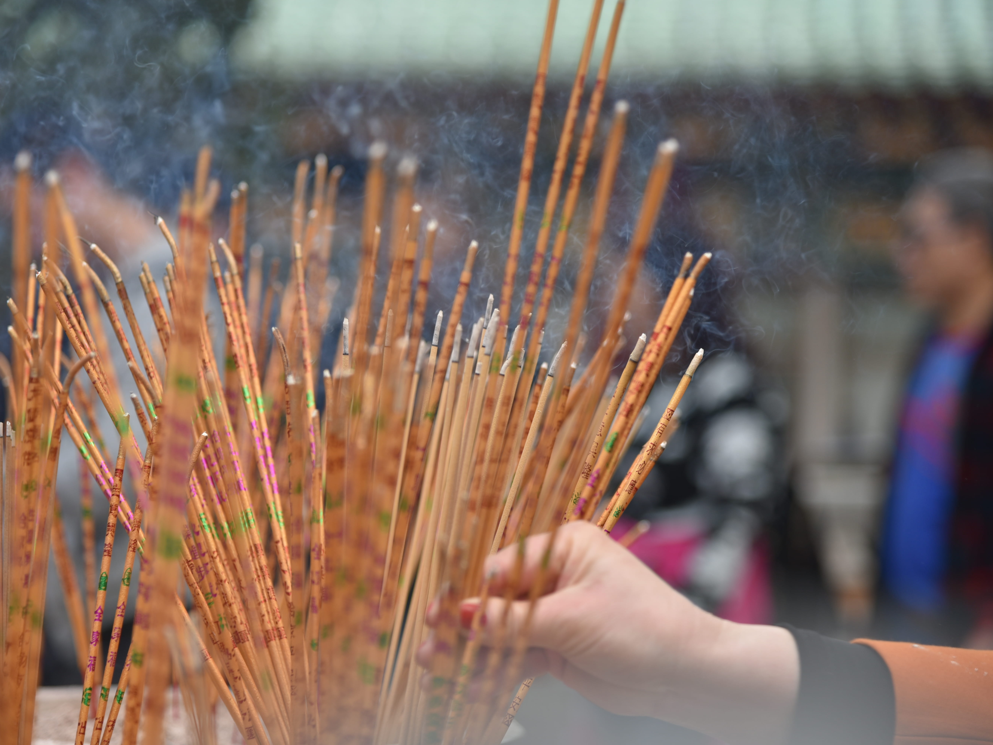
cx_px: 477
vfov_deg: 11.4
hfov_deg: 15.2
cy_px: 373
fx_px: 3729
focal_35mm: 130
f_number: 4
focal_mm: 120
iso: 200
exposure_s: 1/320
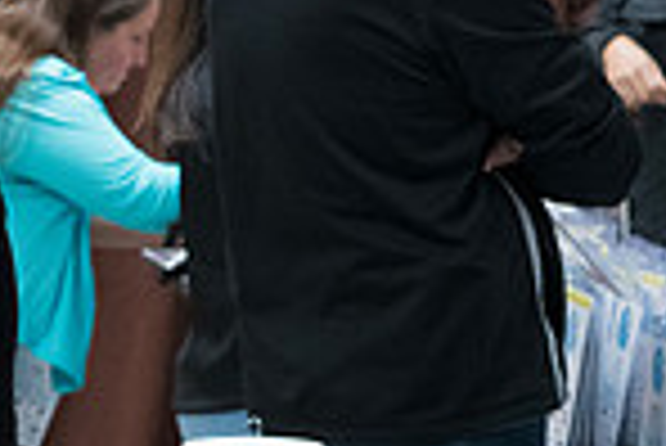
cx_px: -608
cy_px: 237
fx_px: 5444
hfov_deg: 6.8
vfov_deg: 4.7
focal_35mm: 294
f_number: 5.6
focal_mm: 75
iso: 4000
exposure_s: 1/250
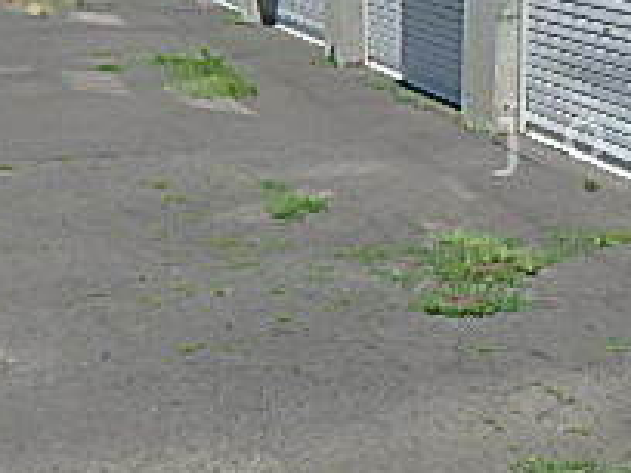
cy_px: 139
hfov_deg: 26.8
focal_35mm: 66
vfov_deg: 22.1
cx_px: 705
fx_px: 1203
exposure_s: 1/500
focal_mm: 3.7
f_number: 6
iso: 125
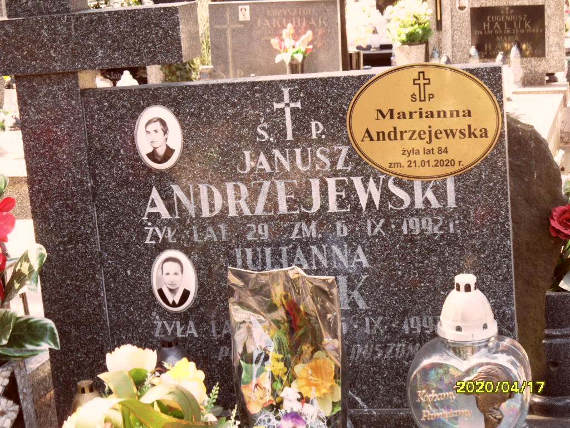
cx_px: 285
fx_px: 1317
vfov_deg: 18.4
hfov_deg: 24.4
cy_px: 214
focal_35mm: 80
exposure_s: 1/60
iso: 100
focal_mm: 13.2
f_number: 4.2
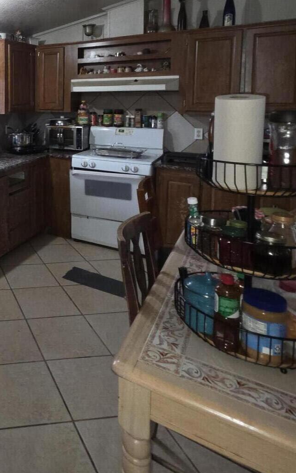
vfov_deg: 64.8
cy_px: 126
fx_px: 349
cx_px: -39
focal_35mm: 27
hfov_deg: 37.5
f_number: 1.9
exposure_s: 1/40
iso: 250
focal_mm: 2.2
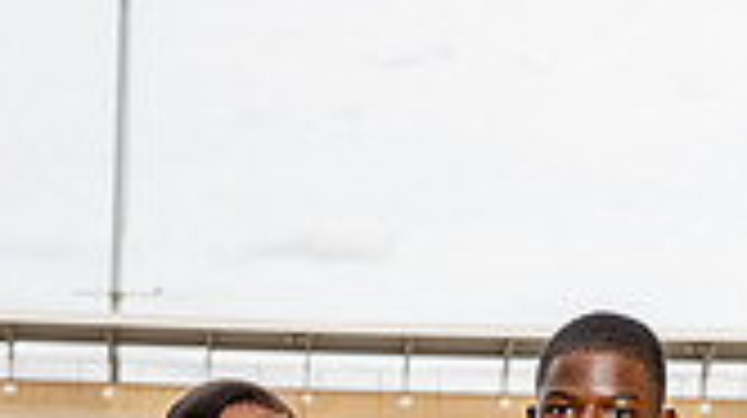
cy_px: 975
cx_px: 189
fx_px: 2929
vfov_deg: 7.7
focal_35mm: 148
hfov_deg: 14.5
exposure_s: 1/250
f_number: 6.3
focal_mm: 52
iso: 160
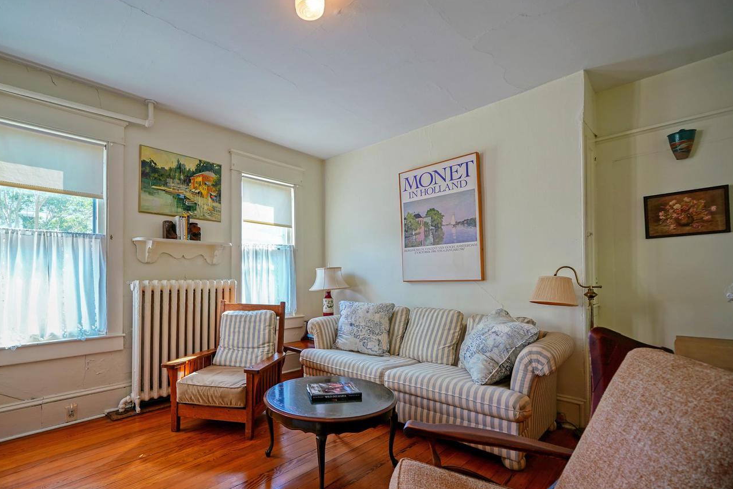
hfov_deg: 92.9
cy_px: 275
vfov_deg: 70.1
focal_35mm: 17
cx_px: 326
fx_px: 346
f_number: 3.2
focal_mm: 10
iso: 100
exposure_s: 1/40
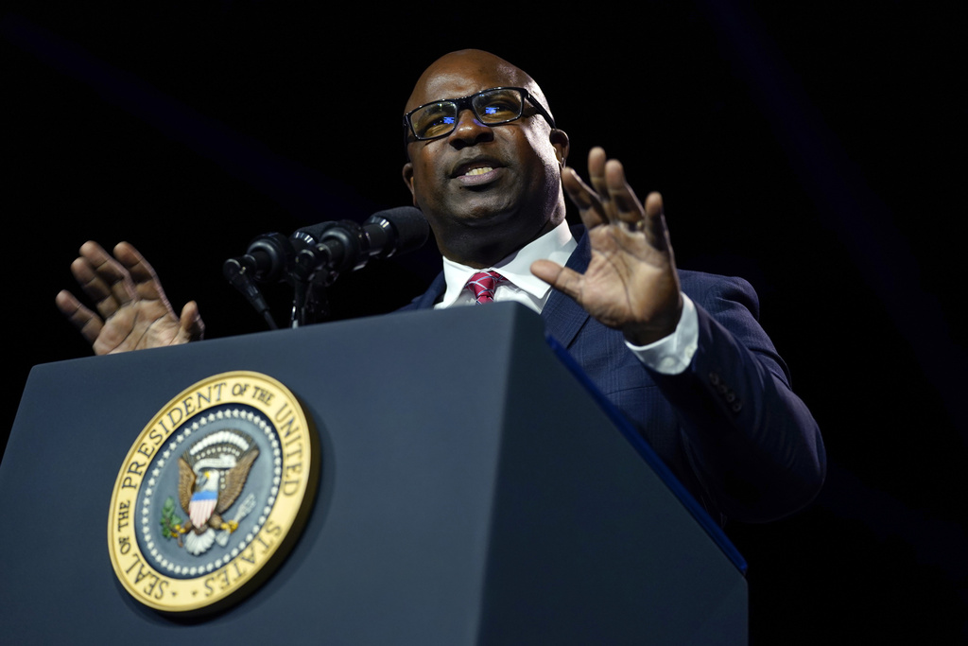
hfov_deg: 18.1
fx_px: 3039
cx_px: 484
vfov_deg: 12.1
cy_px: 323
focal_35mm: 113
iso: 2000
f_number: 2.8
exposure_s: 1/250
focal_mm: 113
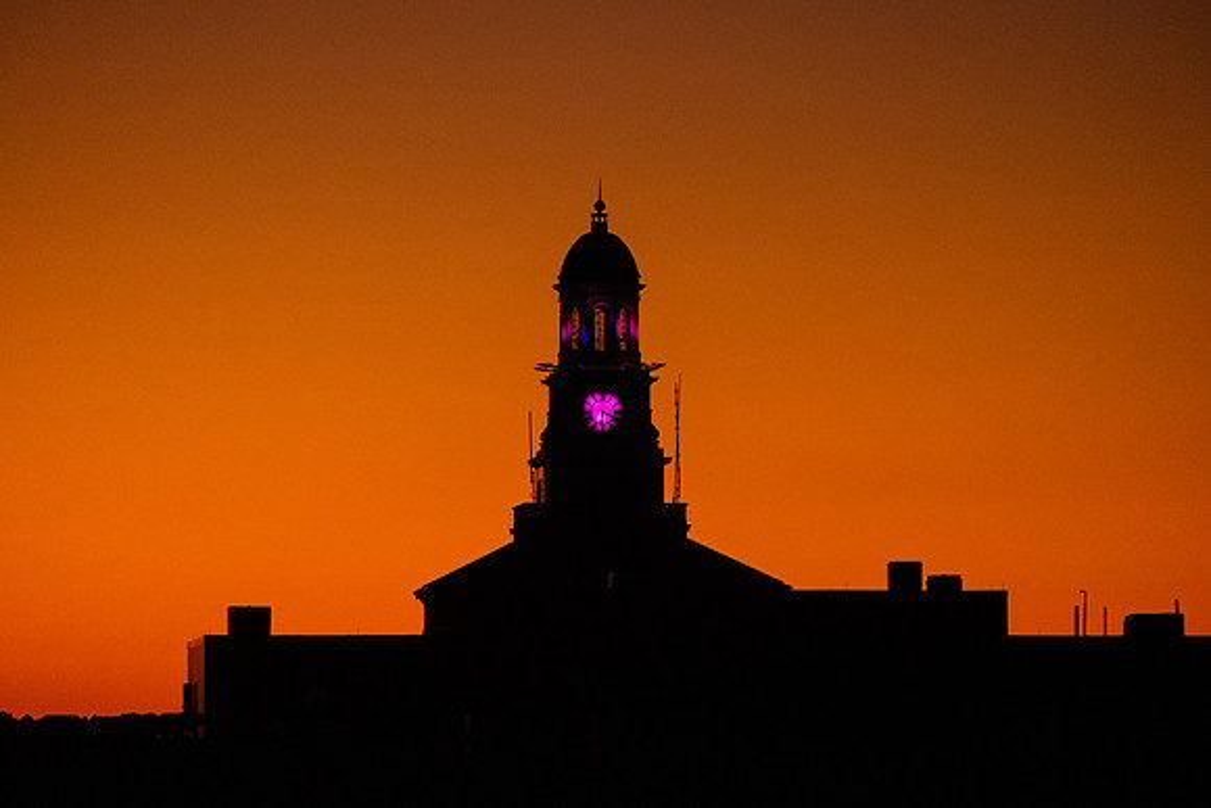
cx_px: 606
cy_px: 404
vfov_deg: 5.3
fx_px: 8714
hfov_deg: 7.9
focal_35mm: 259
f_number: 4.7
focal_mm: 172.4
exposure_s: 1/20
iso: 3200
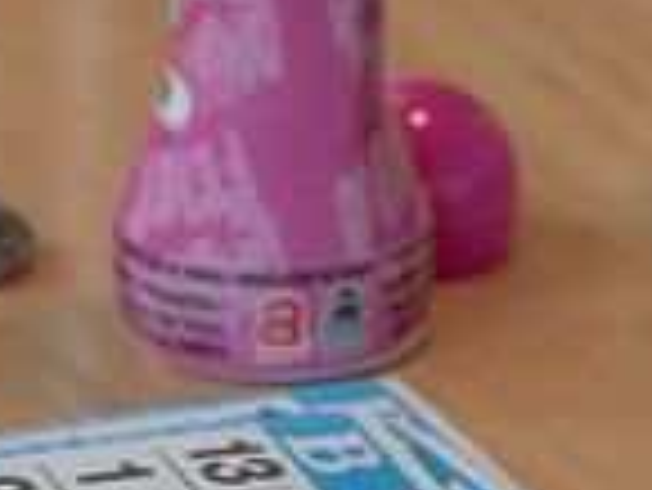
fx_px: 11197
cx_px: -385
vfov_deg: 2.5
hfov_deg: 3.3
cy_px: 603
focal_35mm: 594
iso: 800
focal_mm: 98
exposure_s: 1/125
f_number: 4.8
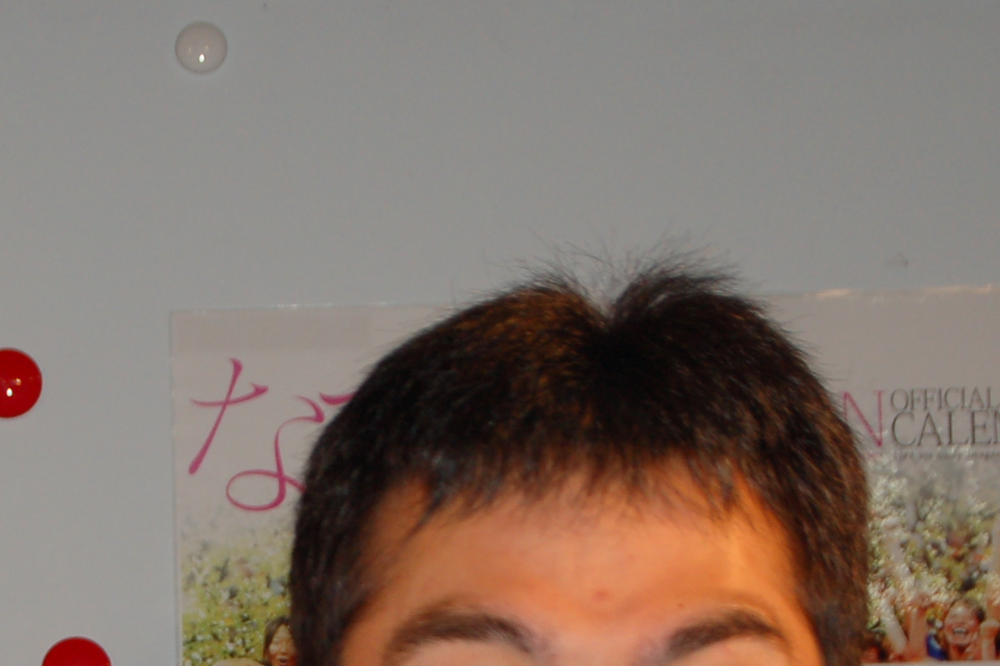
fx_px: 4692
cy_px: 829
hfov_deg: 12.1
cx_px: 152
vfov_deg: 8.0
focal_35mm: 169
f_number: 5.3
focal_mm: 42
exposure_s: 1/60
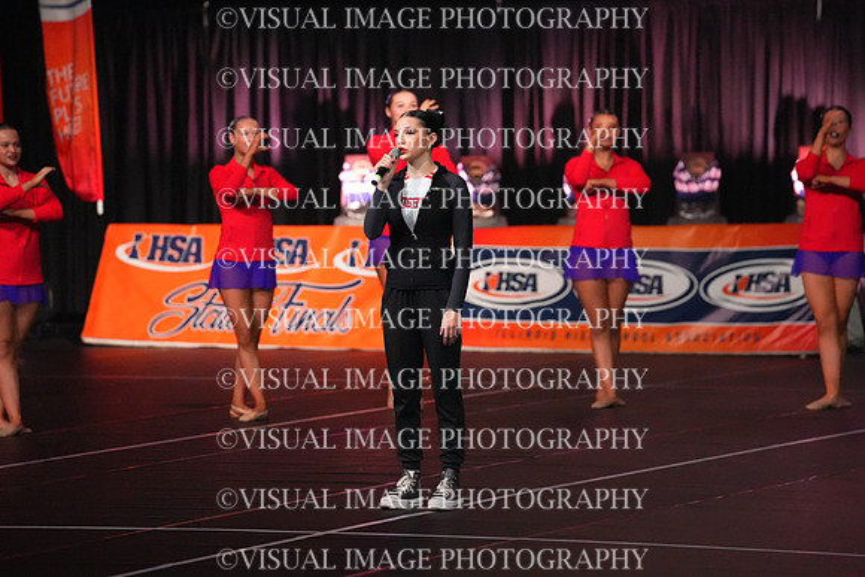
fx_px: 4806
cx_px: 432
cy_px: 288
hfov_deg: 10.3
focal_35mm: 200
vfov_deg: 6.9
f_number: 4
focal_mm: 200
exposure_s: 1/1250
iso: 16000
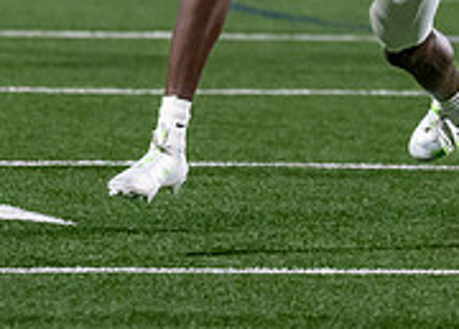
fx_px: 10388
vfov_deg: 1.8
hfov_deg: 2.5
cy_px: -203
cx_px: 369
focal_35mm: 796
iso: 3200
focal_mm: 146
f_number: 2.8
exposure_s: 1/1250
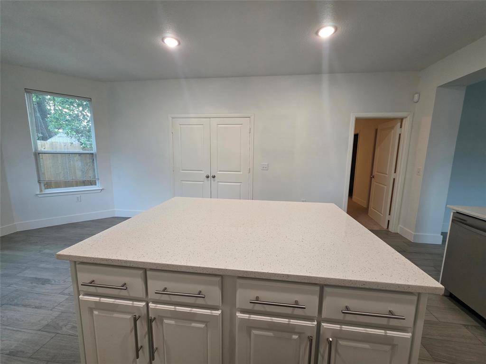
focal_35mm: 13
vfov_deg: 89.9
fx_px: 183
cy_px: 182
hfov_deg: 106.2
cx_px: 243
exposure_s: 1/120
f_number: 1.9
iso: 250
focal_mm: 2.2
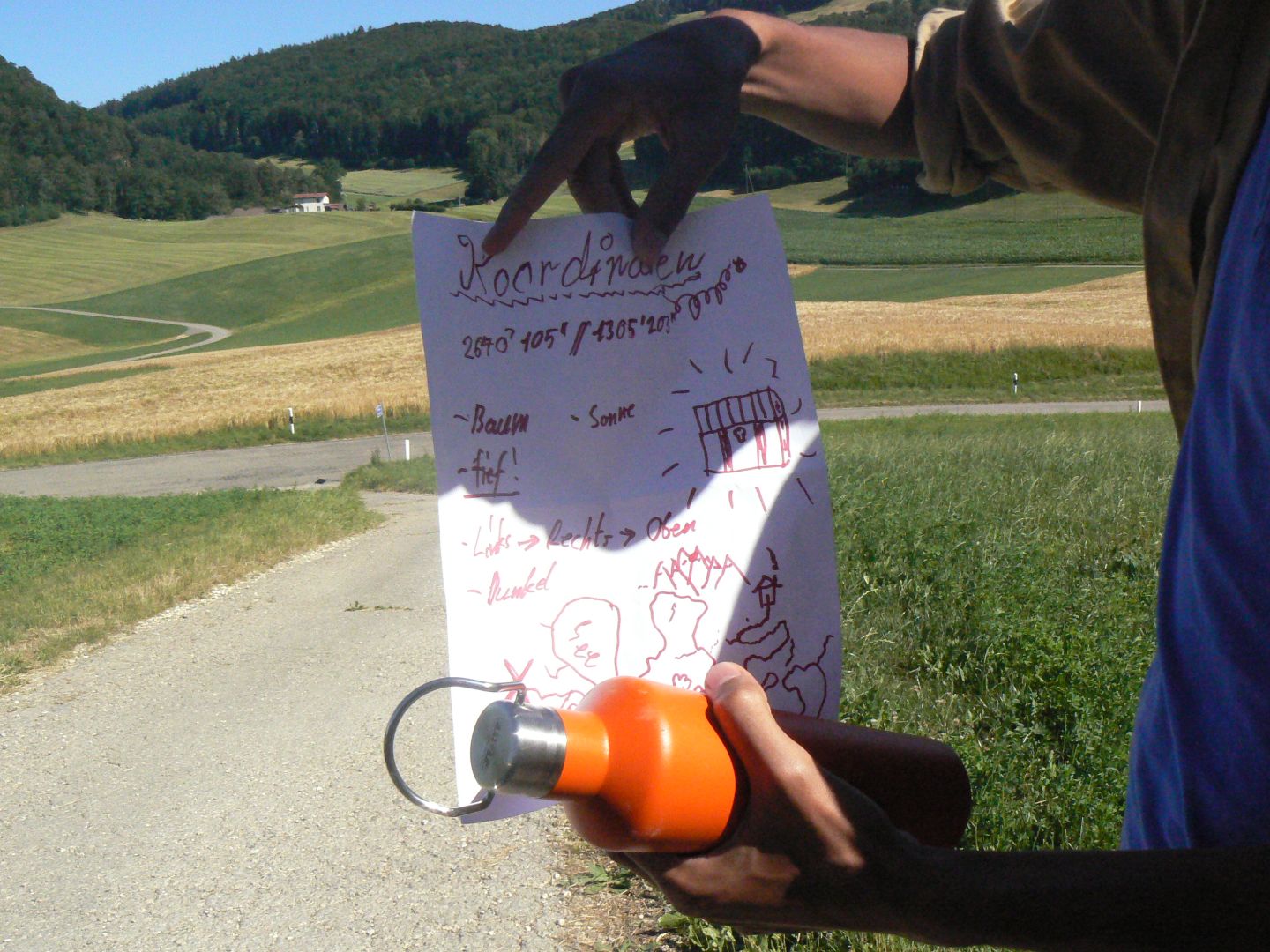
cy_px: 476
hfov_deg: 51.4
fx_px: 1321
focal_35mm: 36
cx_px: 635
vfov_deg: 39.7
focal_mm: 6
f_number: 7.1
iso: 400
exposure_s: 1/1600
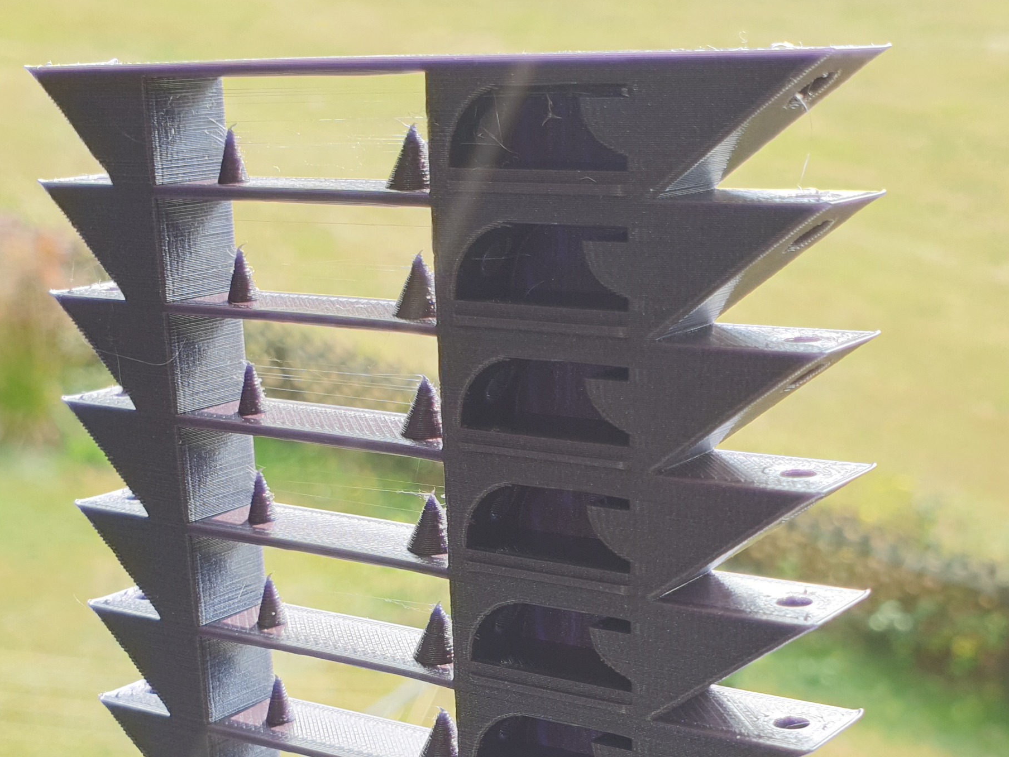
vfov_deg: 24.5
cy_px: 694
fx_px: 1691
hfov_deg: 33.2
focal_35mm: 58
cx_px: 526
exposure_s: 1/119
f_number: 2.4
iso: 50
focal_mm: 4.3
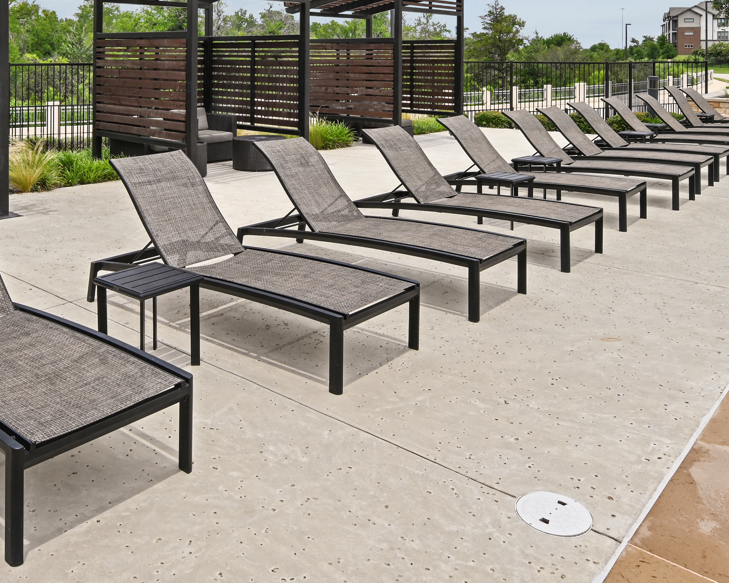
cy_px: 88
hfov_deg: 56.4
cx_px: 269
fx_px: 669
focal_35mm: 31
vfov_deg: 44.0
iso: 100
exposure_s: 1/200
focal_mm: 14
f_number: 11
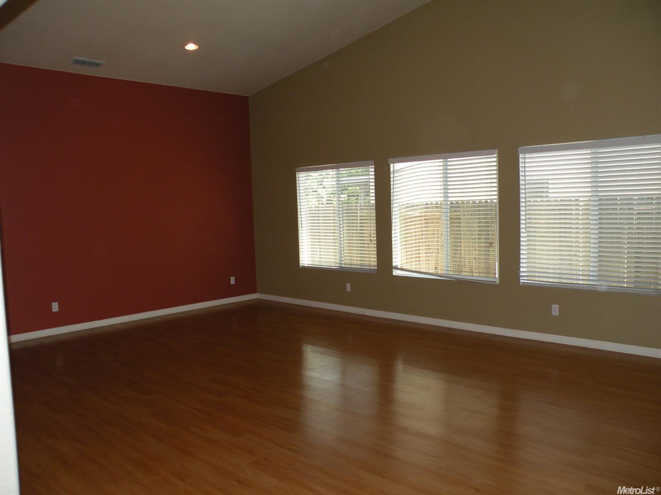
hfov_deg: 65.3
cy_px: 248
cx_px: 330
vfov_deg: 51.3
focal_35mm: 27
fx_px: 515
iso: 89
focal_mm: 4.7
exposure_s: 1/49.6
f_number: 2.8
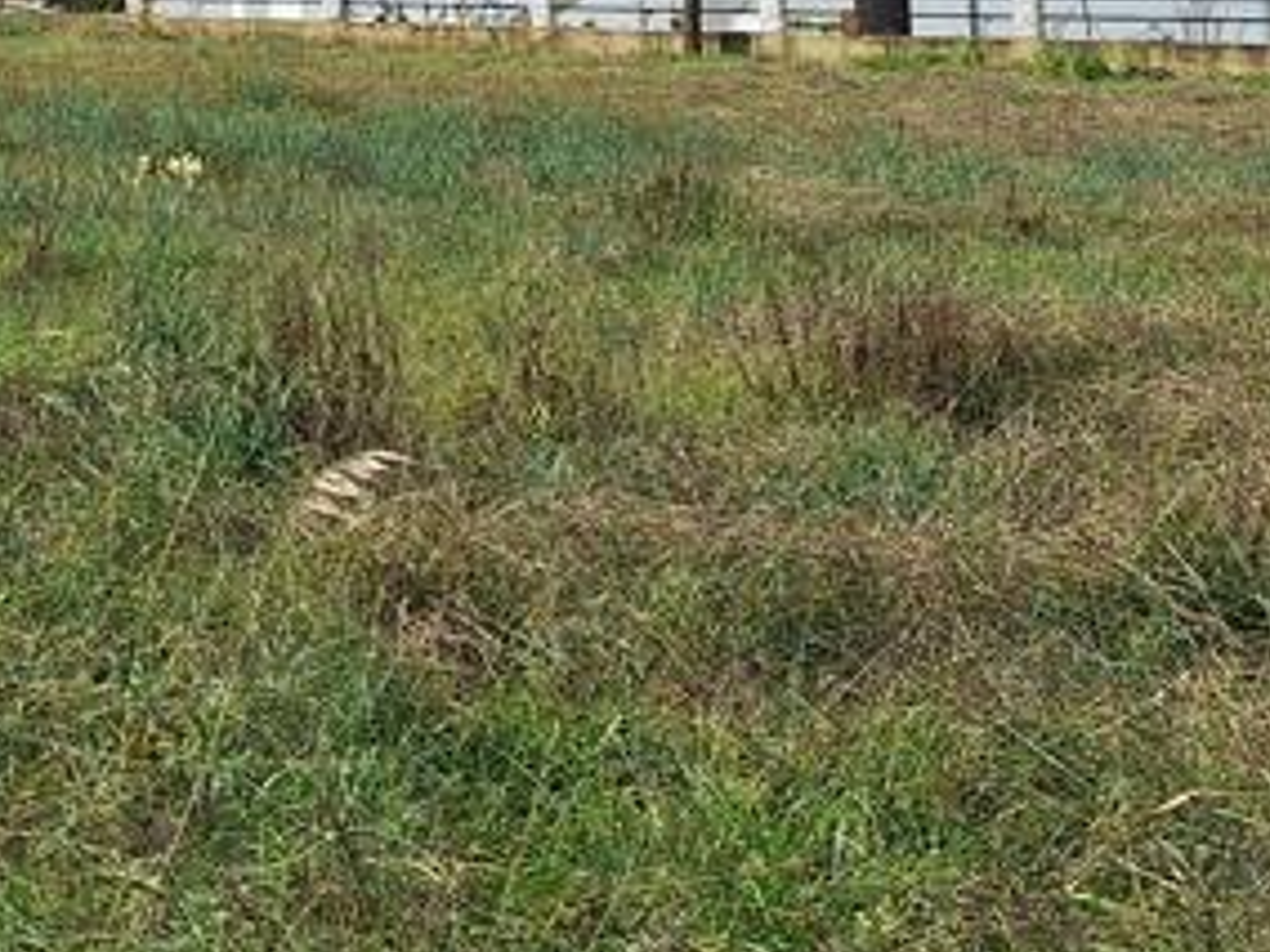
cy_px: -322
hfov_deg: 19.0
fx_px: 3045
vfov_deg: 16.7
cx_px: -903
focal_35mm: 83
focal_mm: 5.54
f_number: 1.8
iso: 40
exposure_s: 1/5747
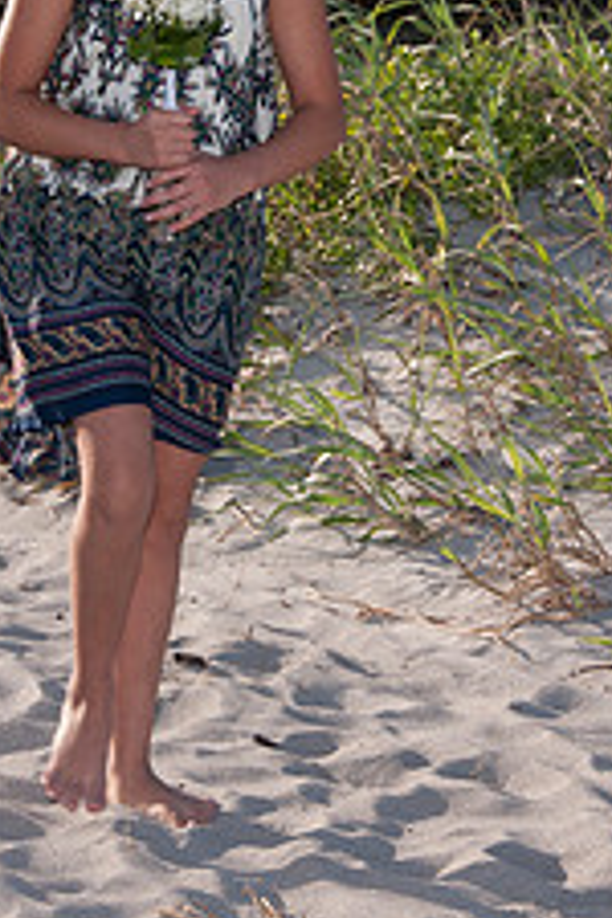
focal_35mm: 195
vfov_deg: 10.5
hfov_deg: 7.0
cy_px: 188
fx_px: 4972
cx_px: 296
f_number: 9
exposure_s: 1/250
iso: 100
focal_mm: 65
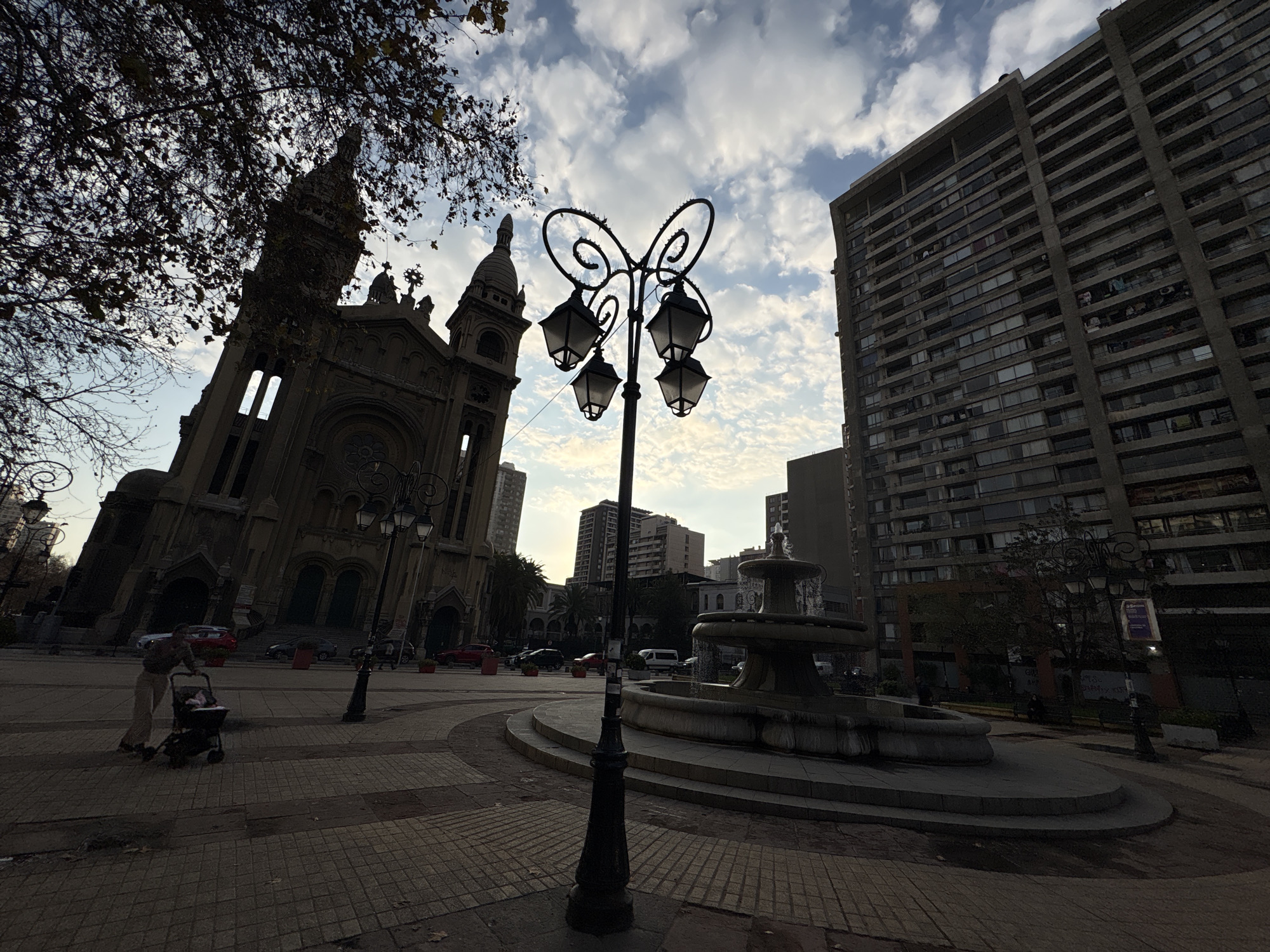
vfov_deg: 85.7
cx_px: 635
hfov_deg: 102.1
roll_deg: -4.6
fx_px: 514
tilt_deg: +18.9
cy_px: 476
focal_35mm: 14
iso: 50
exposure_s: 1/4630
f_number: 2.2
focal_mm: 2.22
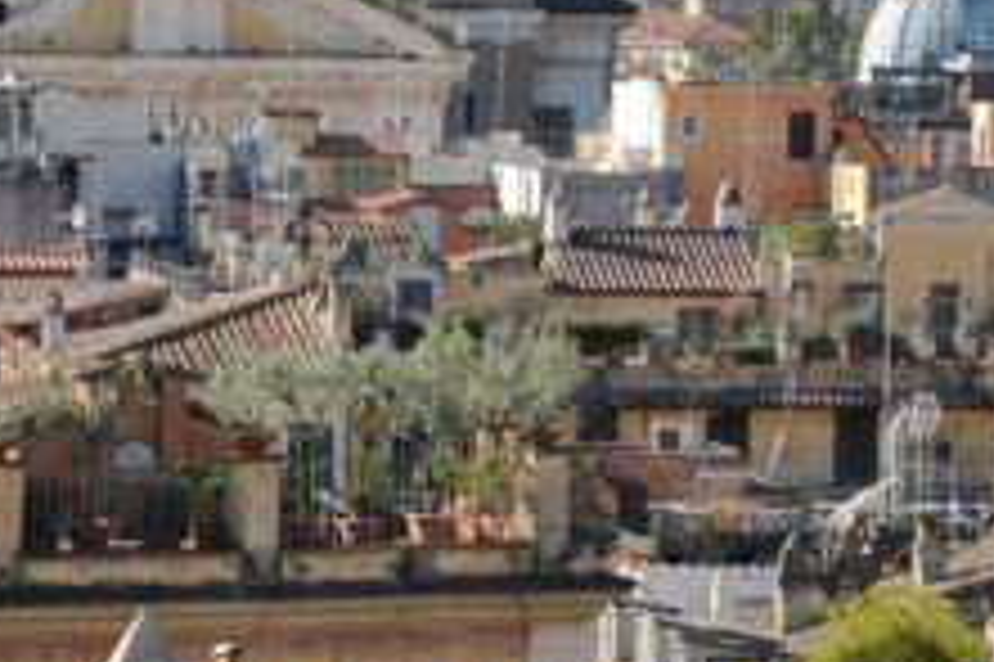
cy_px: -115
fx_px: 11146
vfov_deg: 3.4
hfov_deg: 5.1
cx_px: 576
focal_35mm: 404
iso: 100
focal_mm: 58
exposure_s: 1/640
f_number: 5
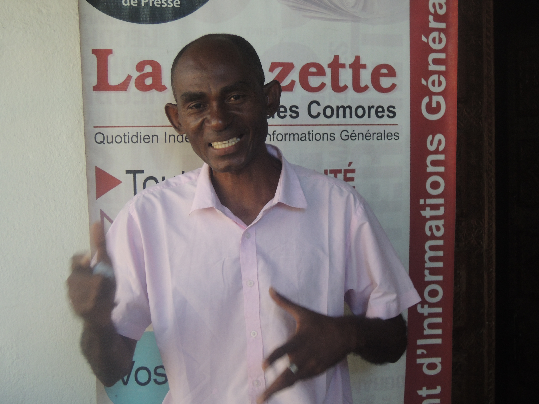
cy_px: 202
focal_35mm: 50
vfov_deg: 29.1
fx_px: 779
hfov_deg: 38.2
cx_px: 270
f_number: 3.7
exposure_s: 1/60
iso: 360
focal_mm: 9
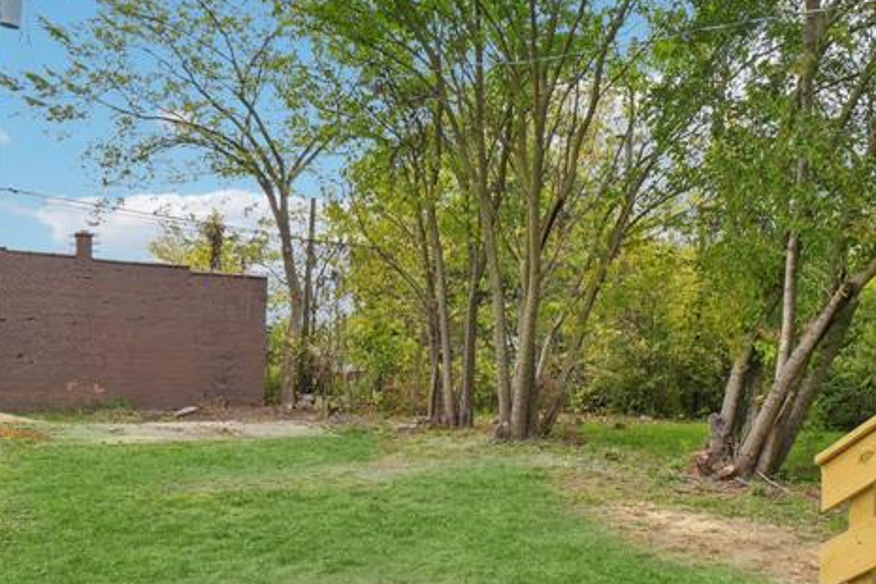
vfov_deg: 39.5
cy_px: 388
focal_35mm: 33
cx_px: 426
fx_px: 803
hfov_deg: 57.2
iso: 100
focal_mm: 10
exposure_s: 1/125
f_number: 8
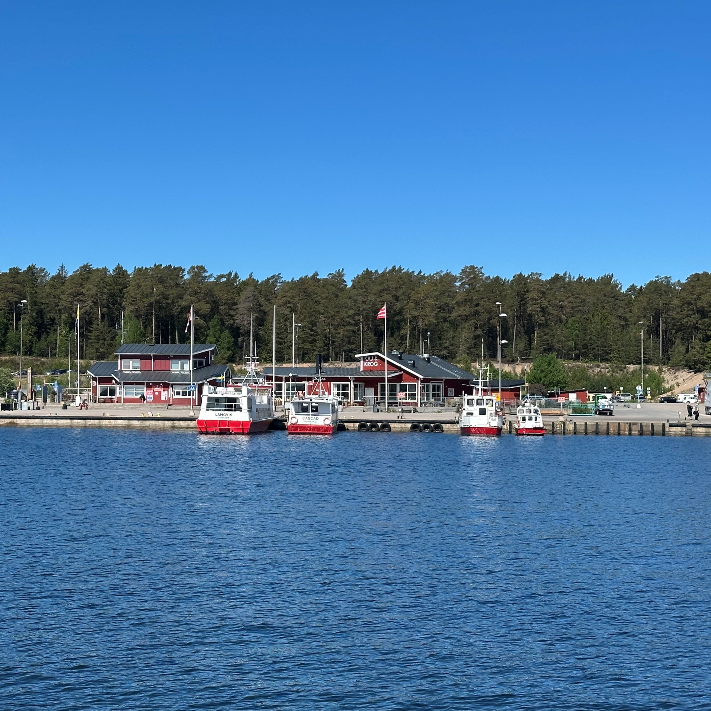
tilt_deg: +1.8
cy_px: 382
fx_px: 1441
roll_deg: +1.1
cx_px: 242
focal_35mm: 62
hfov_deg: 27.6
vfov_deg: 27.7
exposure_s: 1/4184
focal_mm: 6.86
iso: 64
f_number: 1.78
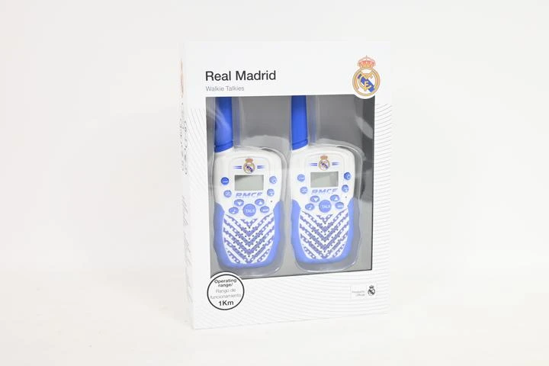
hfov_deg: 45.0
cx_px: 274
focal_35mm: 44
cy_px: 183
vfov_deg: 30.8
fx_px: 663
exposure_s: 1/125
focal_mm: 29
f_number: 4.8
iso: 720
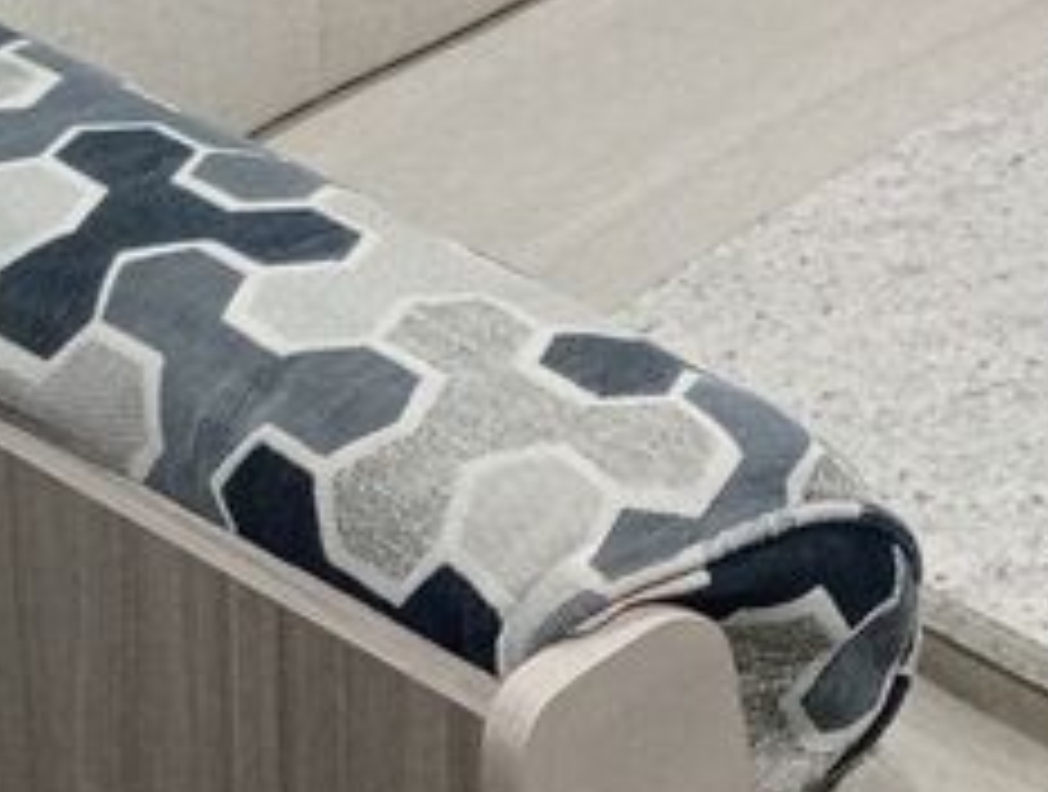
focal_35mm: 132
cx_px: 783
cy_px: -522
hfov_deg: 14.8
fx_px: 4007
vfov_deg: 10.7
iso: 997
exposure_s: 1/25
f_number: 1.8
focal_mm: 3.98
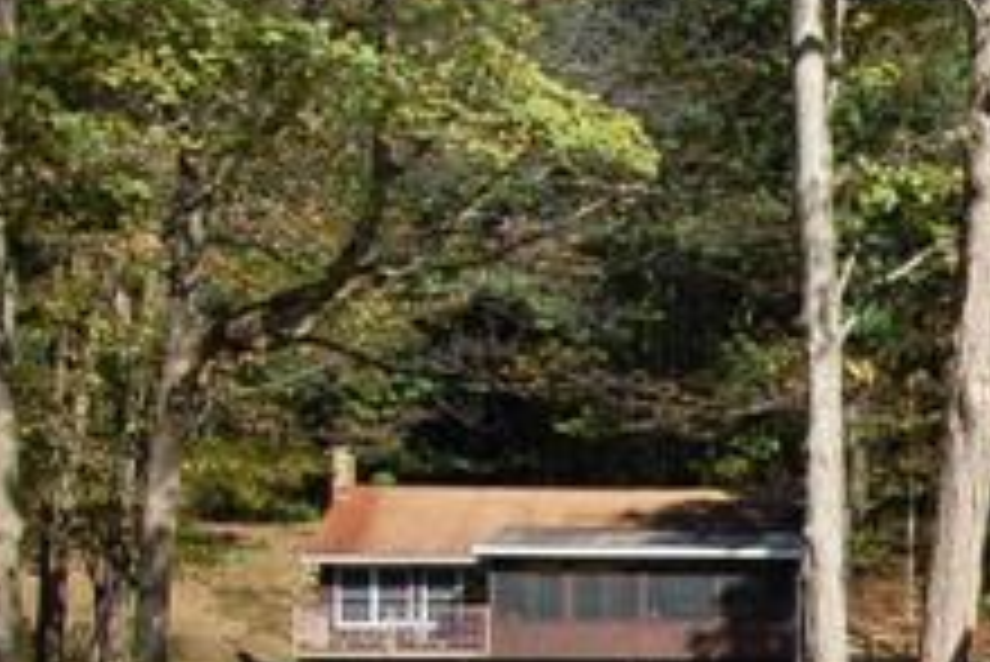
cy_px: 842
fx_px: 2697
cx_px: 1404
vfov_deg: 13.5
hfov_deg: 18.8
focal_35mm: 98
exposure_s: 1/250
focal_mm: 18
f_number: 9
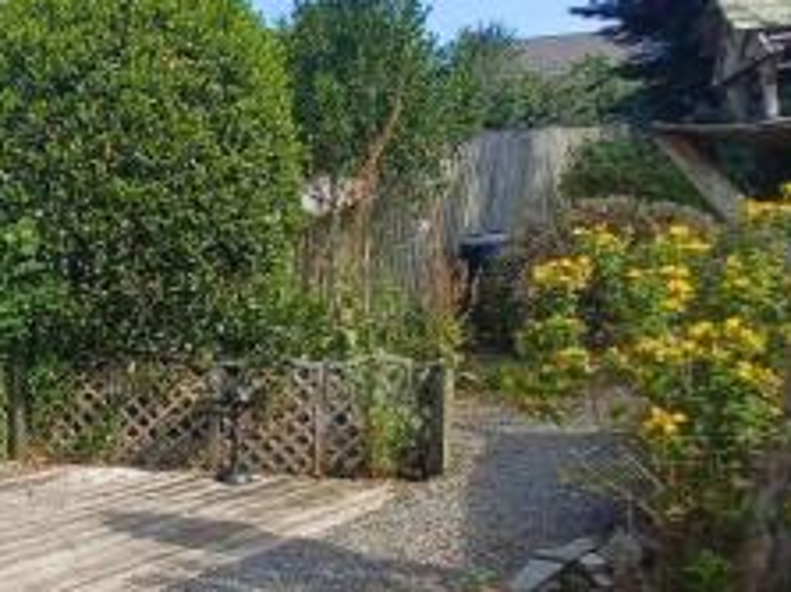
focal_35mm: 34
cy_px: 349
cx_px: -55
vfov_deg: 41.6
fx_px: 777
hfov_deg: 43.4
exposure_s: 1/701
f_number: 2.2
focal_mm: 1.42
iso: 40
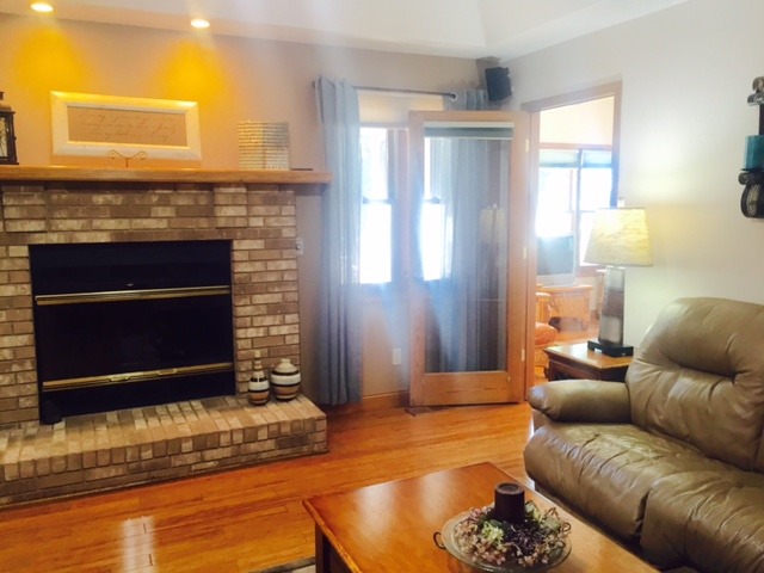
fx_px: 640
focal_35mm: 29
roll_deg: +0.0
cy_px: 286
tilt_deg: -6.3
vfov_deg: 48.2
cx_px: 382
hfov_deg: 61.7
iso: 80
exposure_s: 1/30
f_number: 2.2
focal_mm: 4.15
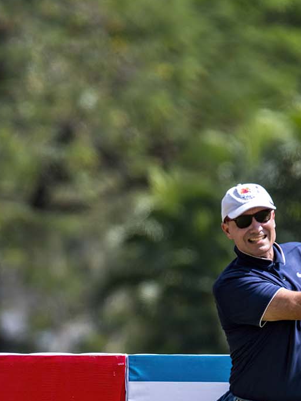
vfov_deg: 1.5
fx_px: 15274
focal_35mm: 1317
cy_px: 410
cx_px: 202
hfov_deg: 1.1
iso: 720
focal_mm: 650
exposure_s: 1/2000
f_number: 8
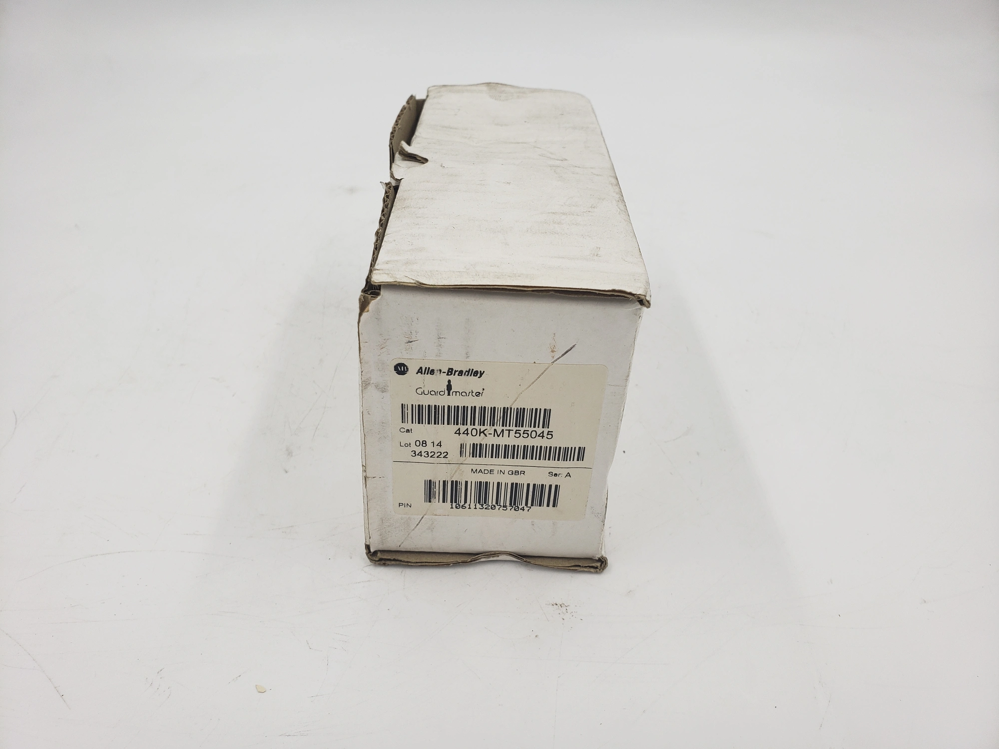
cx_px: 500
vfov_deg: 53.1
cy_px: 374
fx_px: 750
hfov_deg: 67.3
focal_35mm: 26
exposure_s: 1/244
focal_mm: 4.3
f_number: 2.4
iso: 50
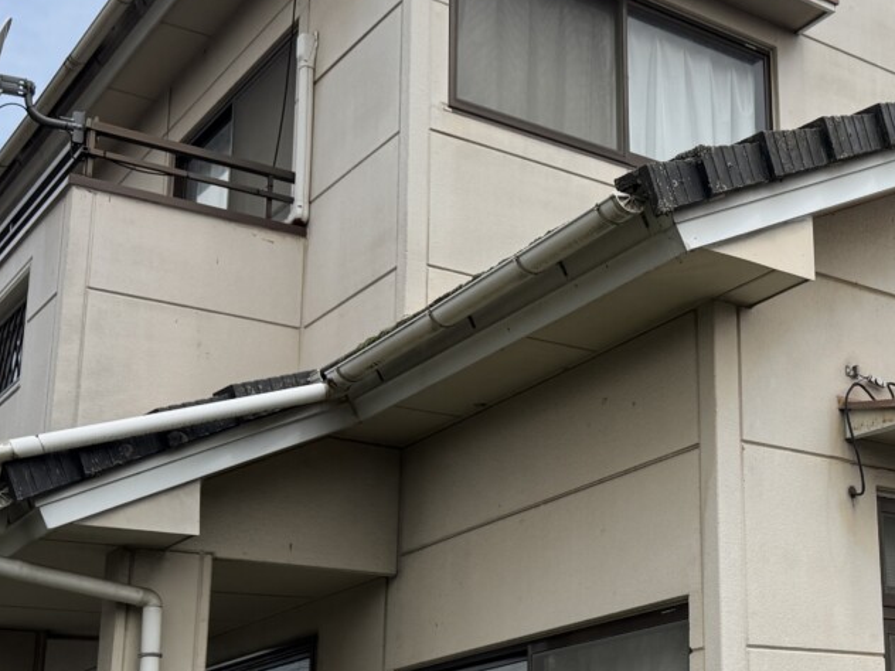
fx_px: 1474
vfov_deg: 25.6
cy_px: 435
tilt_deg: +16.1
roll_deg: +2.2
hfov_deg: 32.1
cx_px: 813
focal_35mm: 57
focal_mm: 6.76
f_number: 1.78
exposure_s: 1/5348
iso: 80
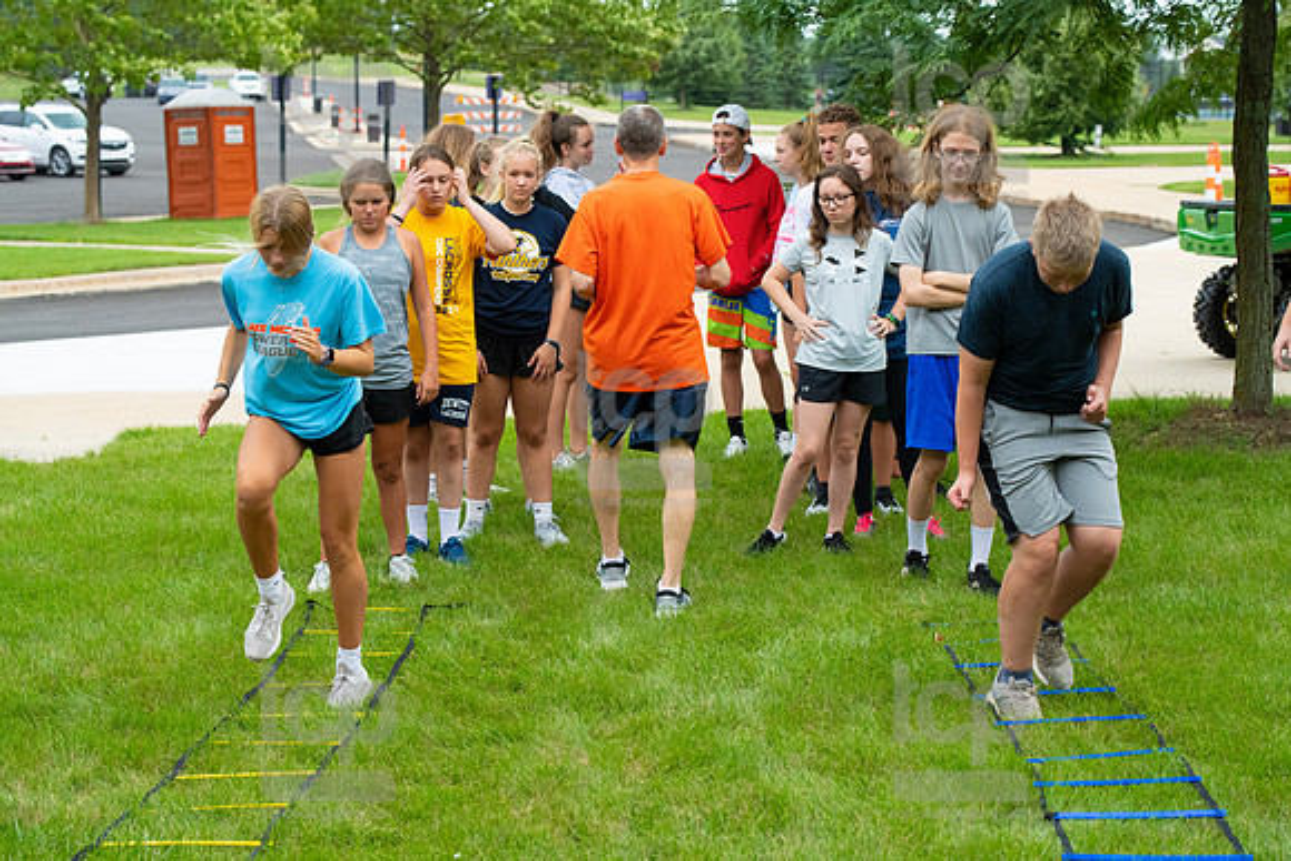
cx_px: 646
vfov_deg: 15.9
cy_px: 430
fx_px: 3085
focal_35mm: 86
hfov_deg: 23.6
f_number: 5.6
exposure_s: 1/1000
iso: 1250
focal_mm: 86
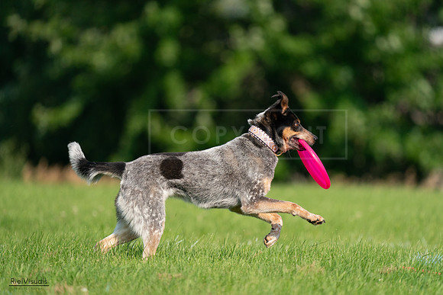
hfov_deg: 4.2
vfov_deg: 2.8
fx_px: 6068
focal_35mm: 493
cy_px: 148
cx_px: 222
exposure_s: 1/4000
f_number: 6.3
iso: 1250
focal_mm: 493
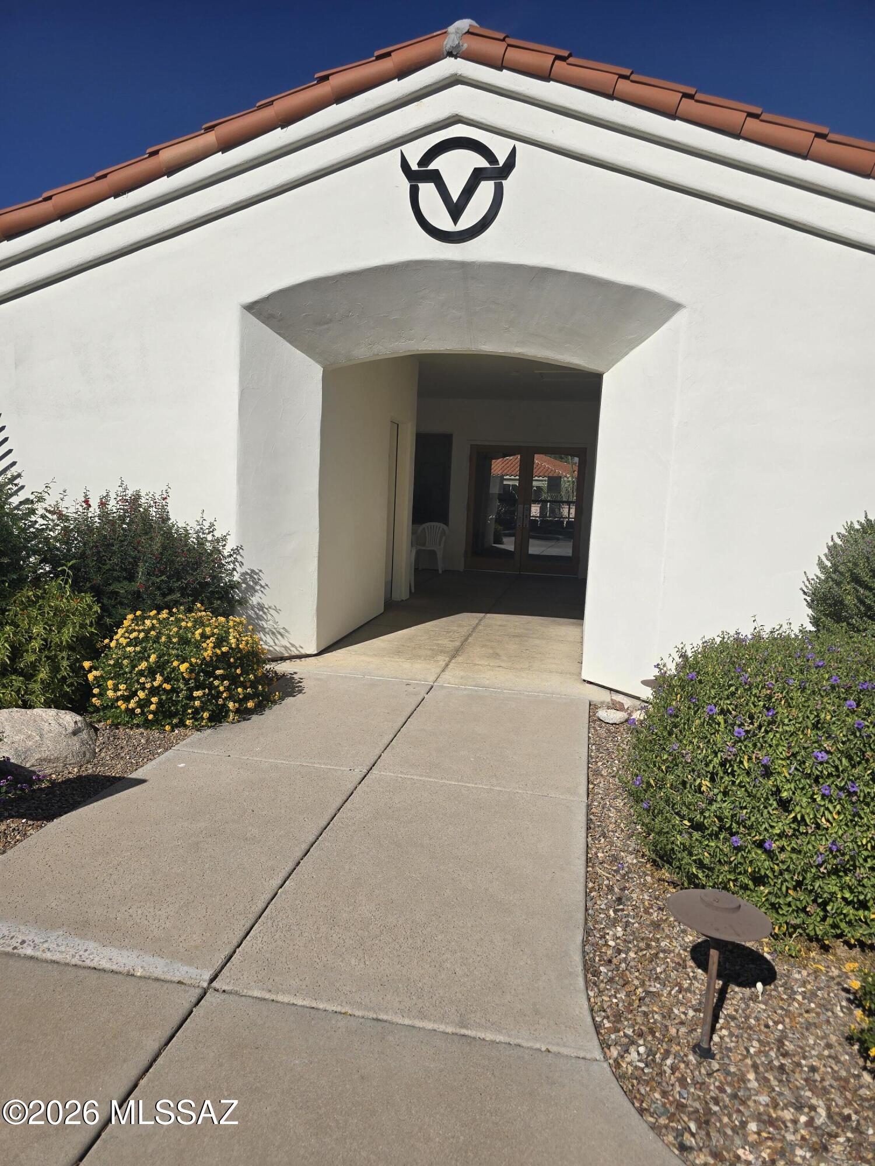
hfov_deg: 58.9
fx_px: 775
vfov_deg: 73.9
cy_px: 583
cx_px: 438
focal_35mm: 23
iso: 12
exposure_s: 1/2163
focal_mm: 6.3
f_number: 1.7
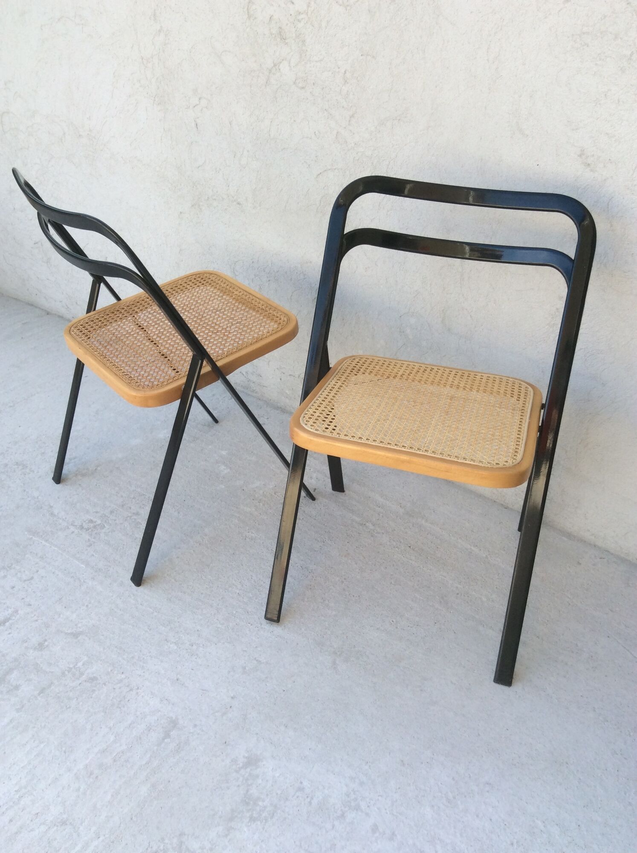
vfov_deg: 56.9
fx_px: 787
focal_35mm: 32
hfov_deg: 44.1
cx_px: 318
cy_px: 426
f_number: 2.4
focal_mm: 3.3
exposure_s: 1/224
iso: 32
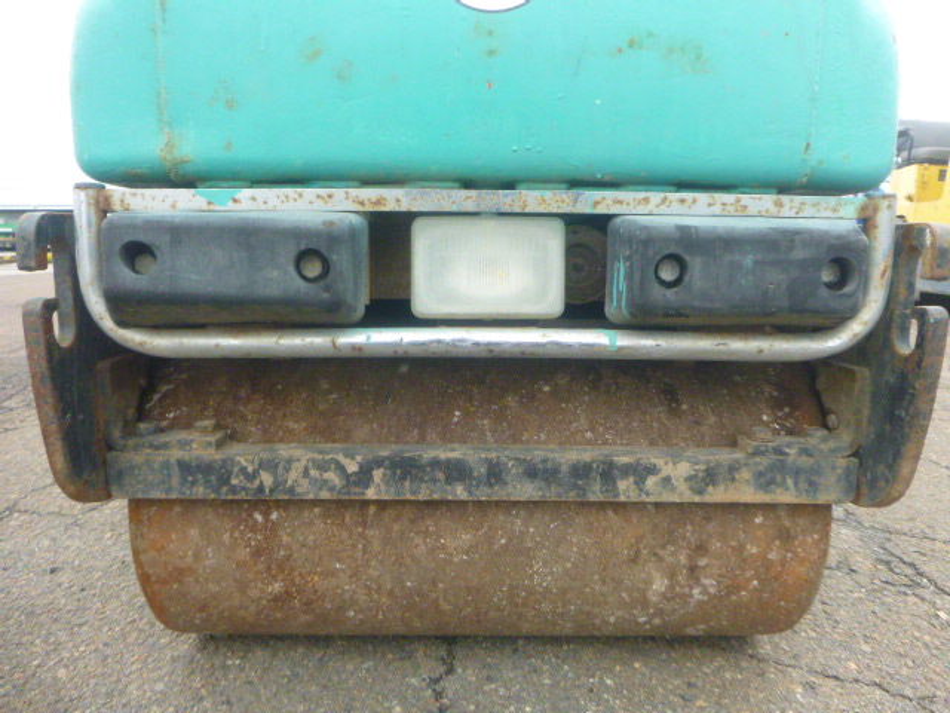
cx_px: 475
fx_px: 686
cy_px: 356
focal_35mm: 25
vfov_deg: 54.9
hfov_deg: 69.4
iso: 400
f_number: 9
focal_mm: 4.5
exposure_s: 1/500
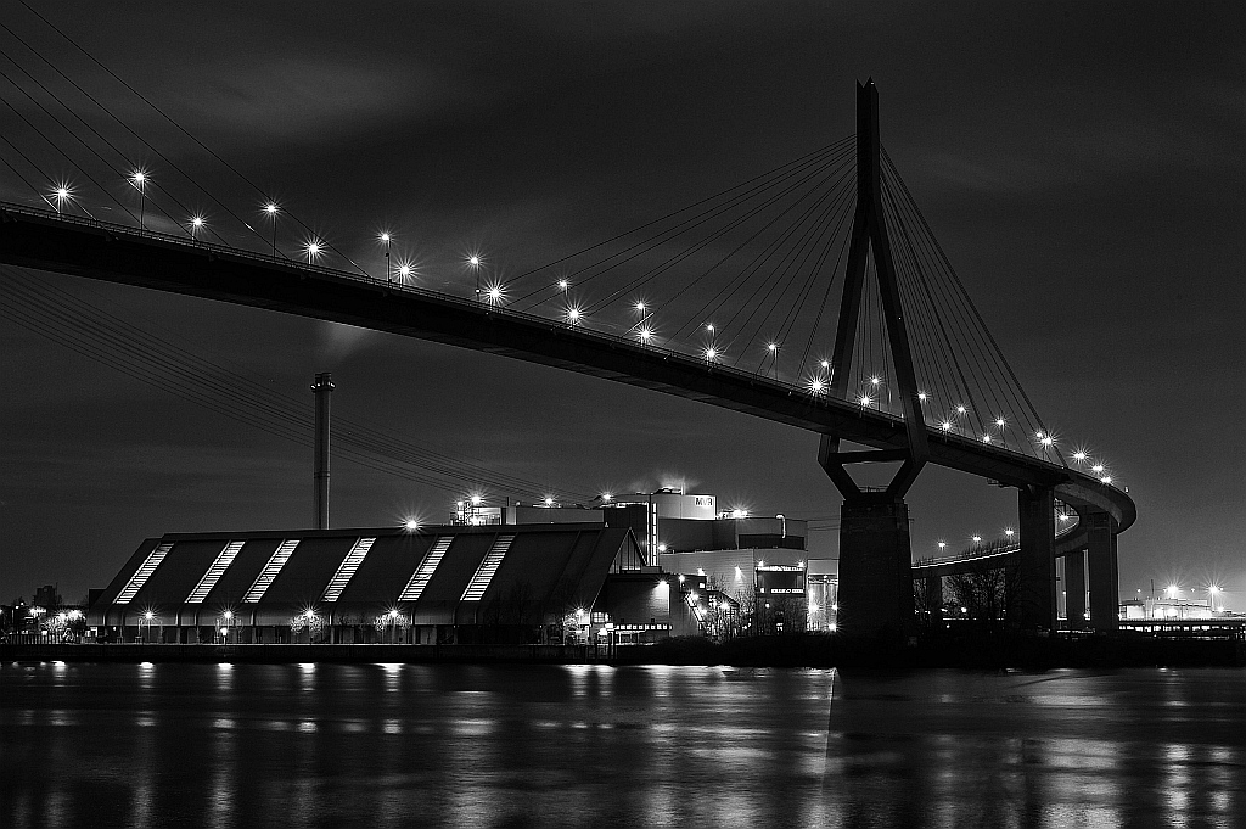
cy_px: 414
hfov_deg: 38.2
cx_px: 623
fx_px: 1798
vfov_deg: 25.9
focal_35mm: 52
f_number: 14
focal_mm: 52
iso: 200
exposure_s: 30
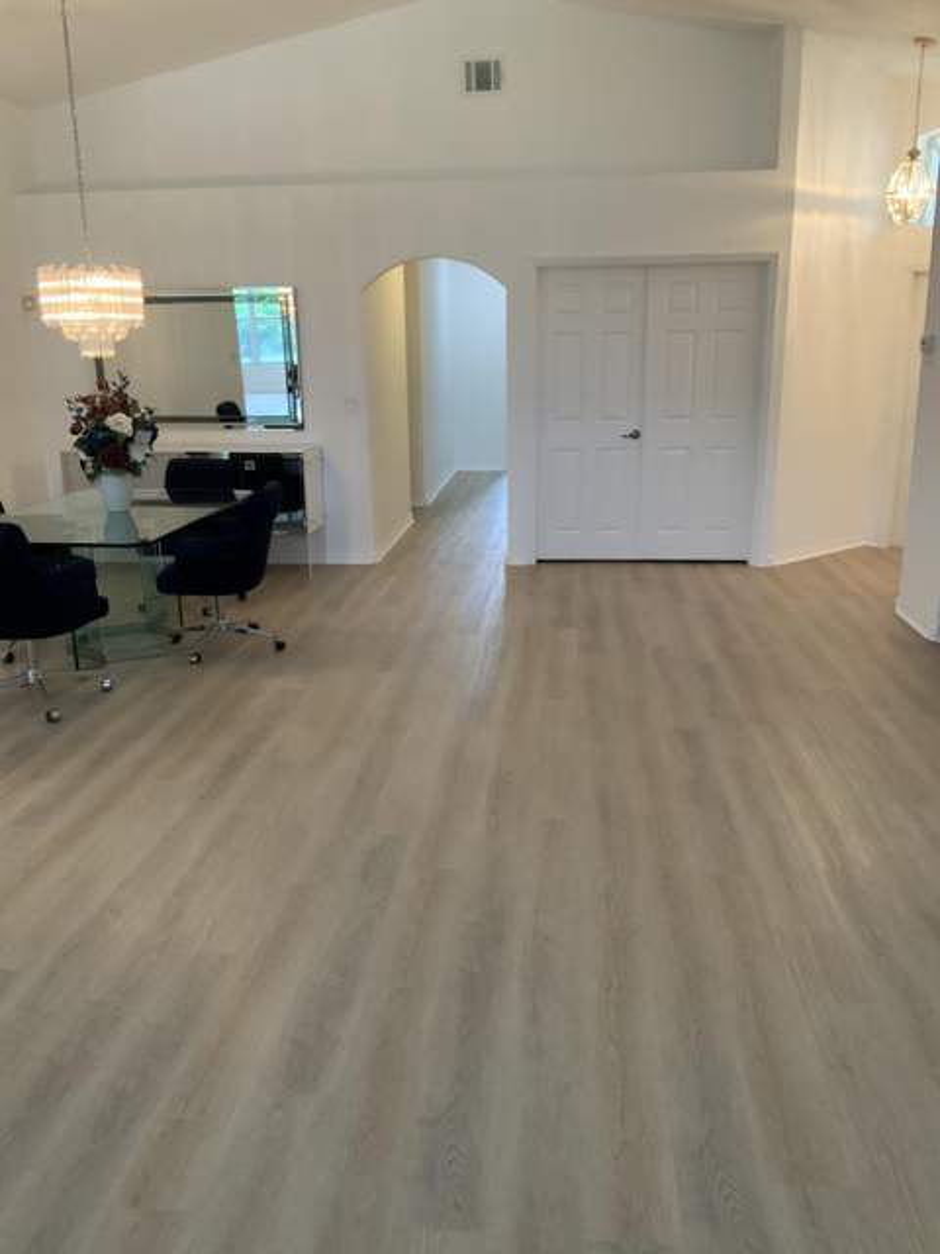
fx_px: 1050
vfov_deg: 61.7
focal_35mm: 29
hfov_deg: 48.2
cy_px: 627
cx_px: 470
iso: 125
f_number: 1.8
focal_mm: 3
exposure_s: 1/60
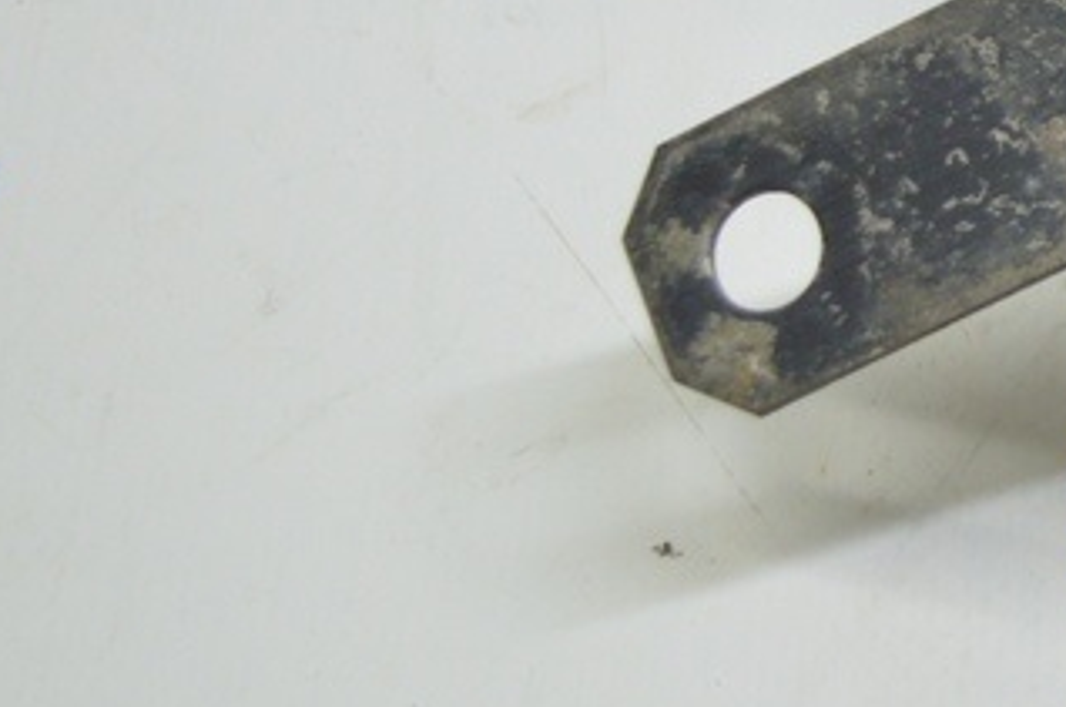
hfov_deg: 14.8
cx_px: 1485
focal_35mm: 131
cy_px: 5
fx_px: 3862
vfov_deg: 10.4
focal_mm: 27
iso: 400
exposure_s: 1/60
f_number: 4
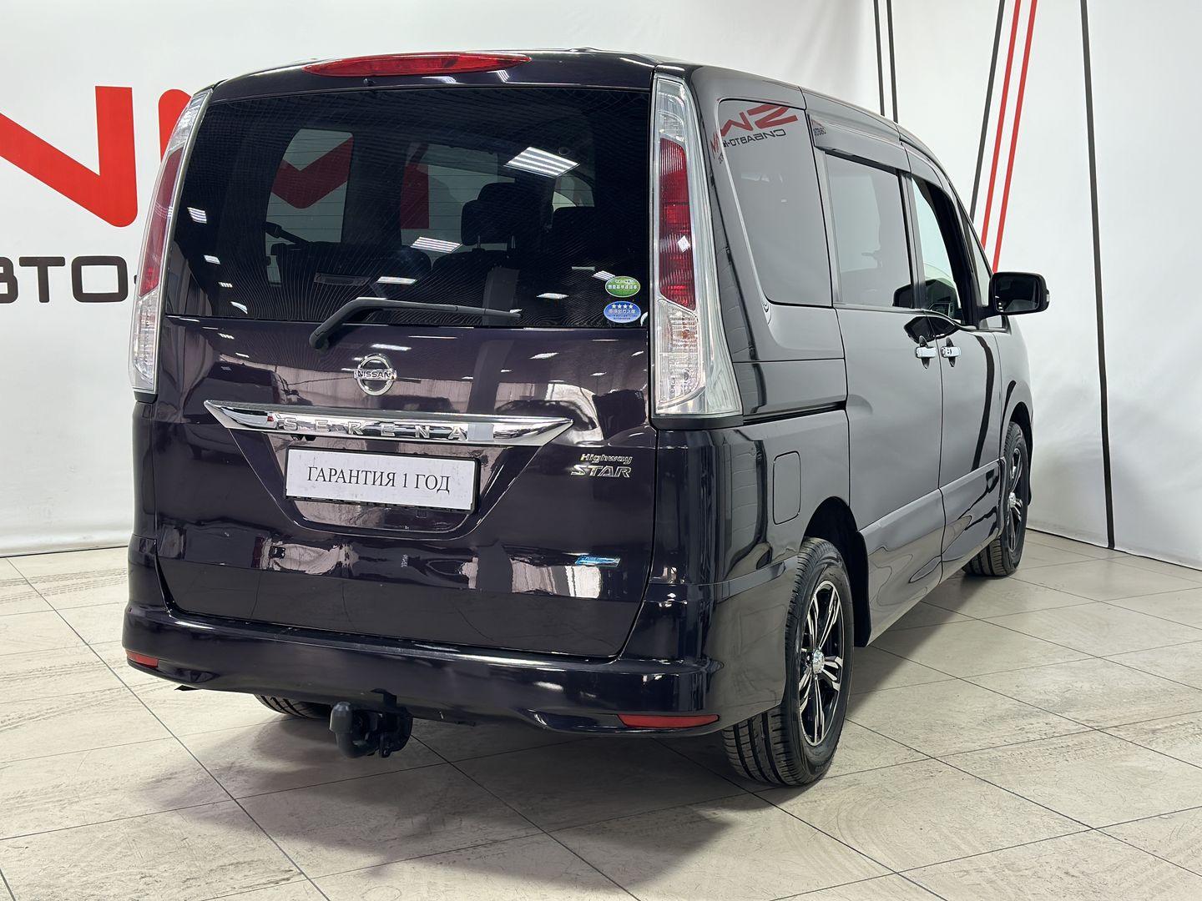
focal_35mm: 48
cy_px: 450
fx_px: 1667
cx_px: 601
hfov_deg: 39.7
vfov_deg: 30.3
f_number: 1.78
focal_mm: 6.86
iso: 100
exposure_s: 1/50
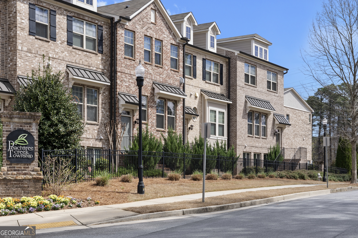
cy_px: 119
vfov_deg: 32.5
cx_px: 179
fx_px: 410
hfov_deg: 47.2
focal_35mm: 41
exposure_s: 1/250
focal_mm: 41.2
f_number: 8
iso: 200
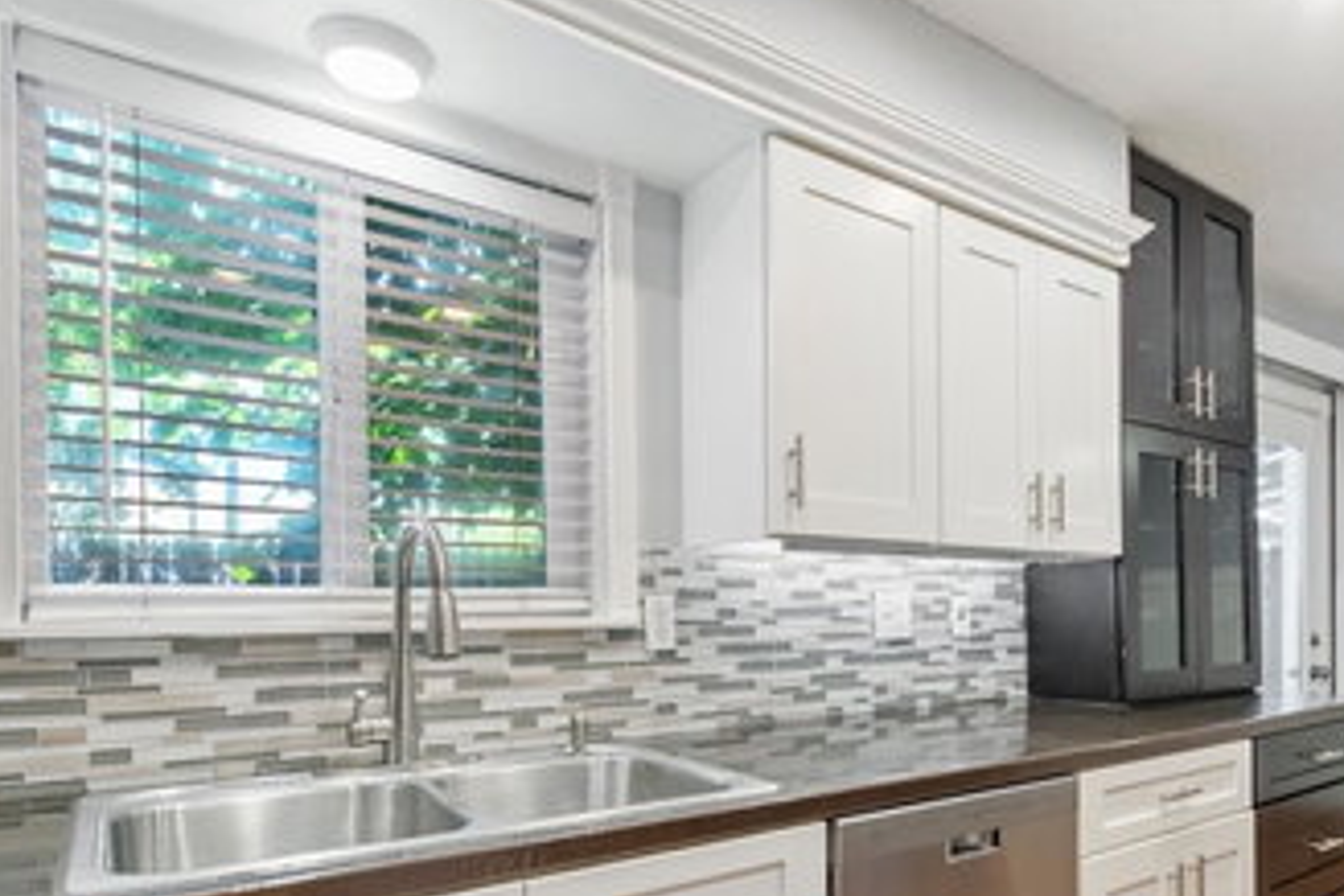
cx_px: 810
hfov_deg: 77.6
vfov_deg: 55.5
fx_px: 821
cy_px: 629
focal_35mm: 22
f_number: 8
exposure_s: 1/40
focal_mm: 10
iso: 1000
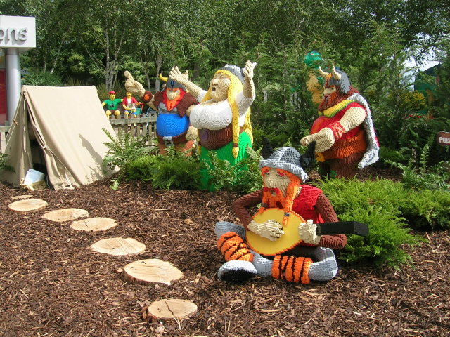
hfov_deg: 52.6
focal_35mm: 35
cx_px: 225
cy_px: 168
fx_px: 455
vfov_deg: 40.7
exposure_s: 1/257
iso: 50
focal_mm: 5.4
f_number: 4.8
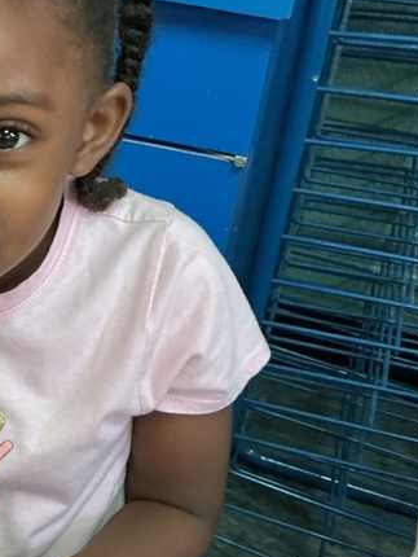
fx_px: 1110
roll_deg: -2.7
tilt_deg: -33.1
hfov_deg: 20.1
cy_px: 276
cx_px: -72
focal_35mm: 69
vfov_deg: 28.1
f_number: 1.8
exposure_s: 1/40
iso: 200
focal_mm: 3
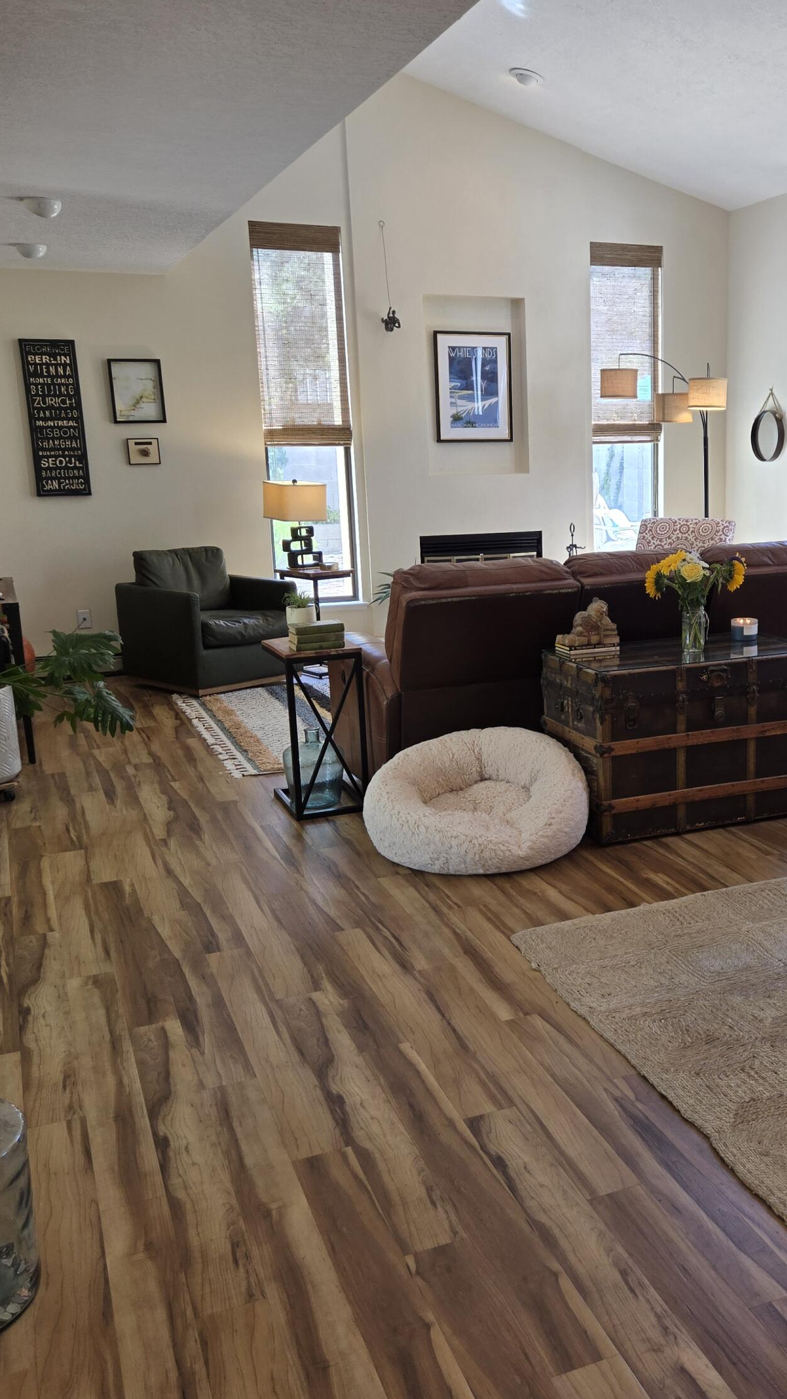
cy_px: 694
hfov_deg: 34.0
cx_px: 583
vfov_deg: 58.0
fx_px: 1261
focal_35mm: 34
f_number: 1.8
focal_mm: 5.4
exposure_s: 1/120
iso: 50
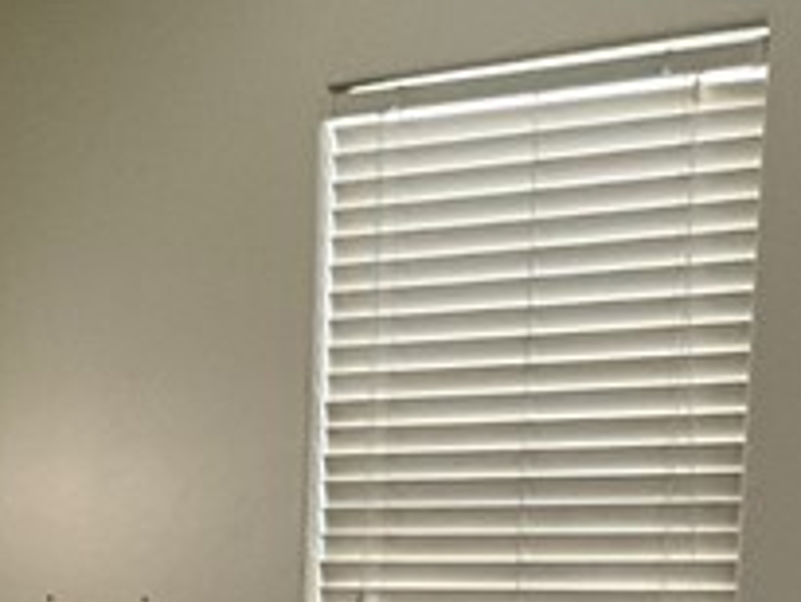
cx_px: 203
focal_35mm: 145
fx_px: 3357
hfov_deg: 13.6
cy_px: 1059
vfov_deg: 9.8
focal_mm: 3
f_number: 1.8
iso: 125
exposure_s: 1/60
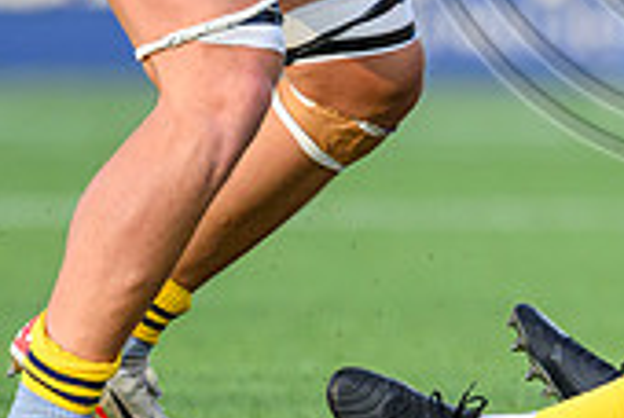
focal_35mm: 2663
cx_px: 1209
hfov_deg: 0.8
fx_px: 46239
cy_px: -45
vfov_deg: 0.5
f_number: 4
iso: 1250
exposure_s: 1/1000
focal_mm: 560
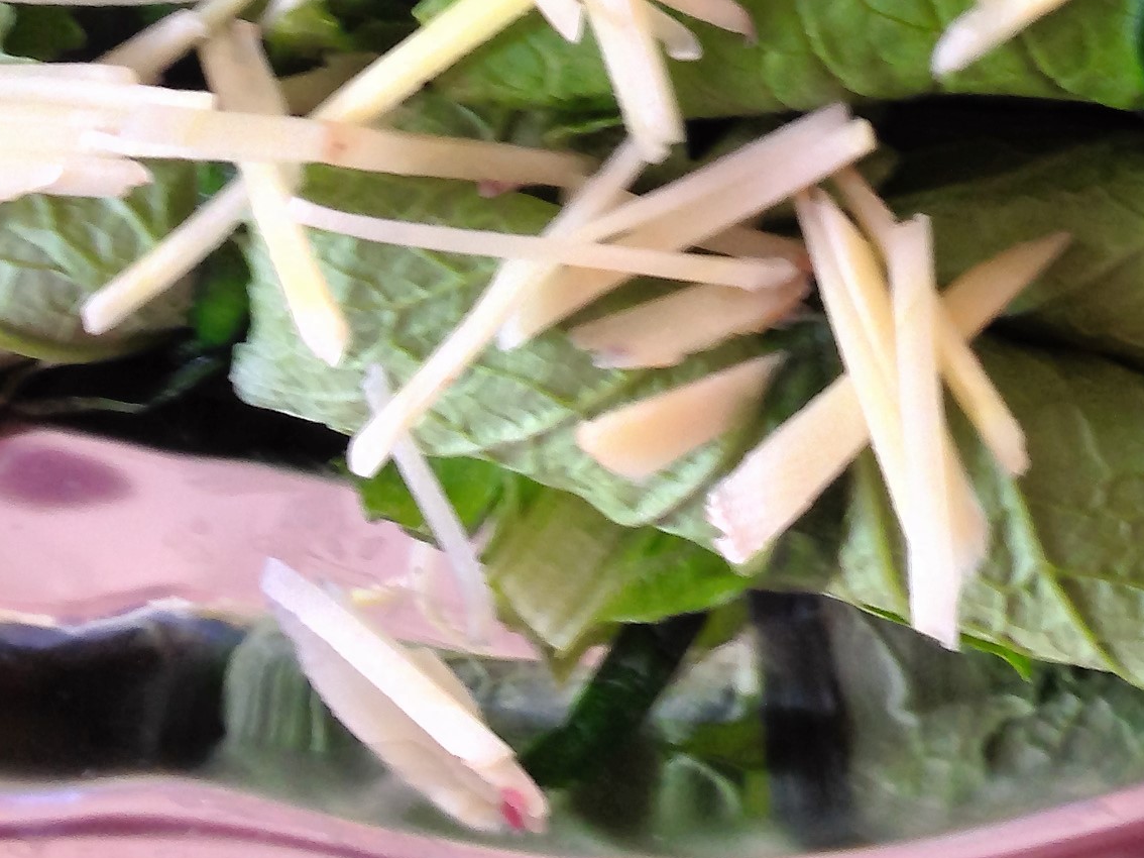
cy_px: -315
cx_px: 678
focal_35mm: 95
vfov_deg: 14.8
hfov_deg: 20.6
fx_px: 3139
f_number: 2.4
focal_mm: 4.12
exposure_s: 1/20
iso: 50
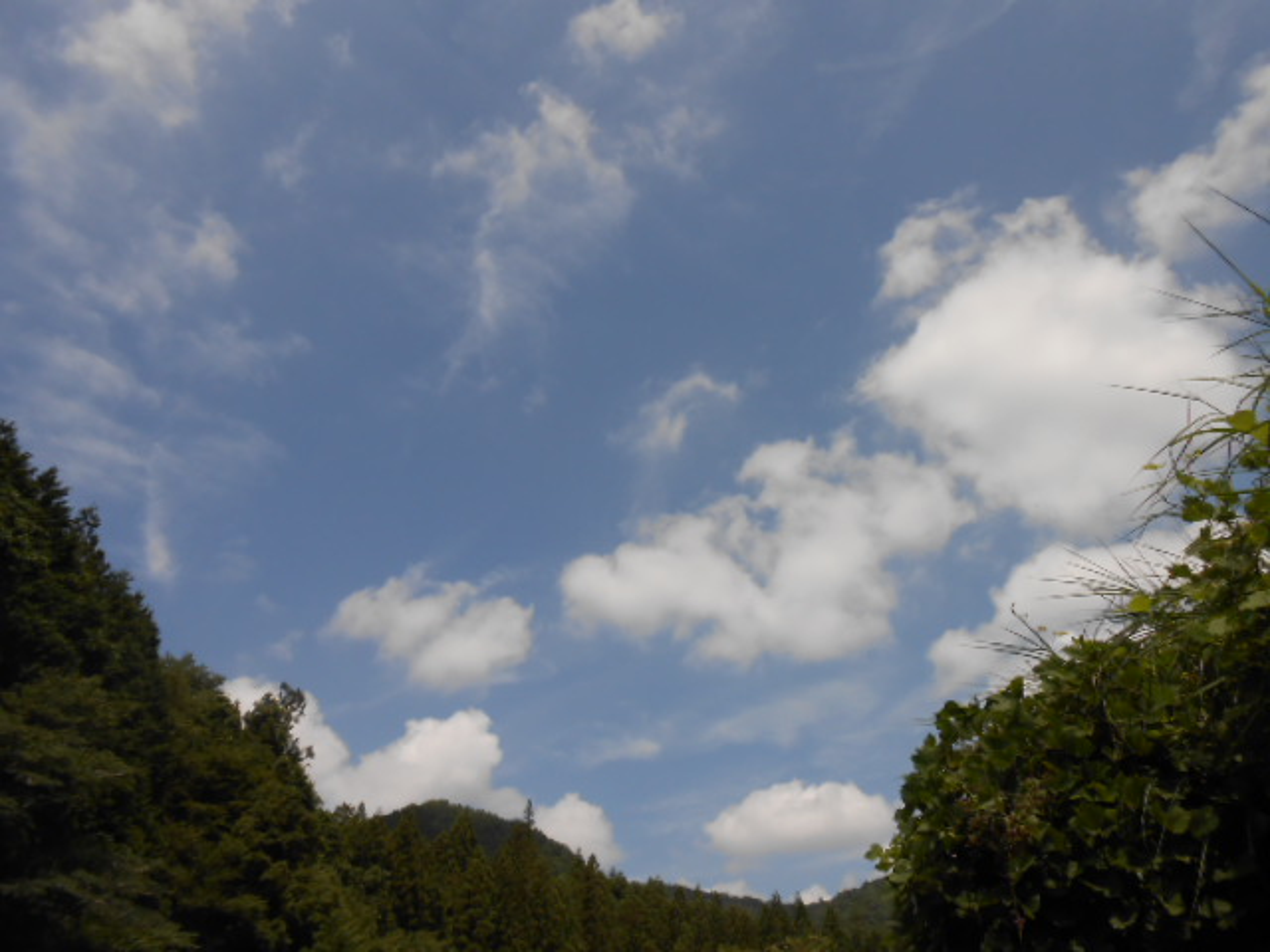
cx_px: 635
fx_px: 954
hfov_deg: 67.3
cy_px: 476
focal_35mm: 26
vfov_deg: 53.1
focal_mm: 4.6
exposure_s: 1/1500
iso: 80
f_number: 3.5
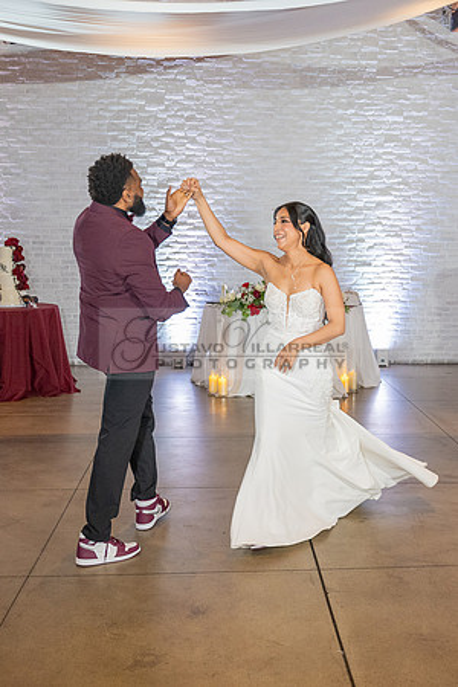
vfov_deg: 43.5
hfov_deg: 29.7
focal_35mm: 45
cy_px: 368
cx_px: 283
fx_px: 860
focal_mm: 27.5
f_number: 2.8
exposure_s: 1/200
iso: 2000
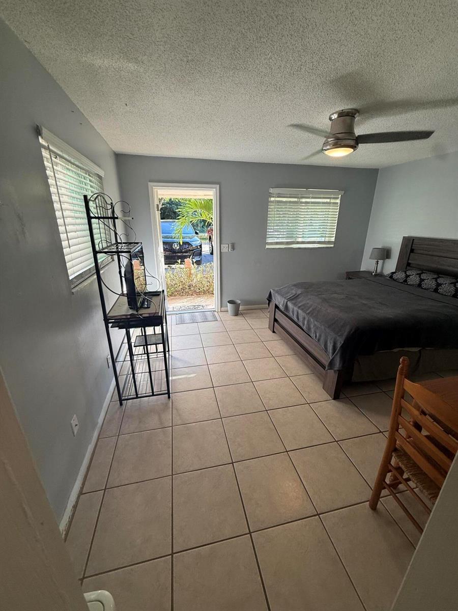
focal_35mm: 14
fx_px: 247
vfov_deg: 102.1
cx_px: 229
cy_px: 306
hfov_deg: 85.7
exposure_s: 1/120
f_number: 2.2
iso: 80
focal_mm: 2.22
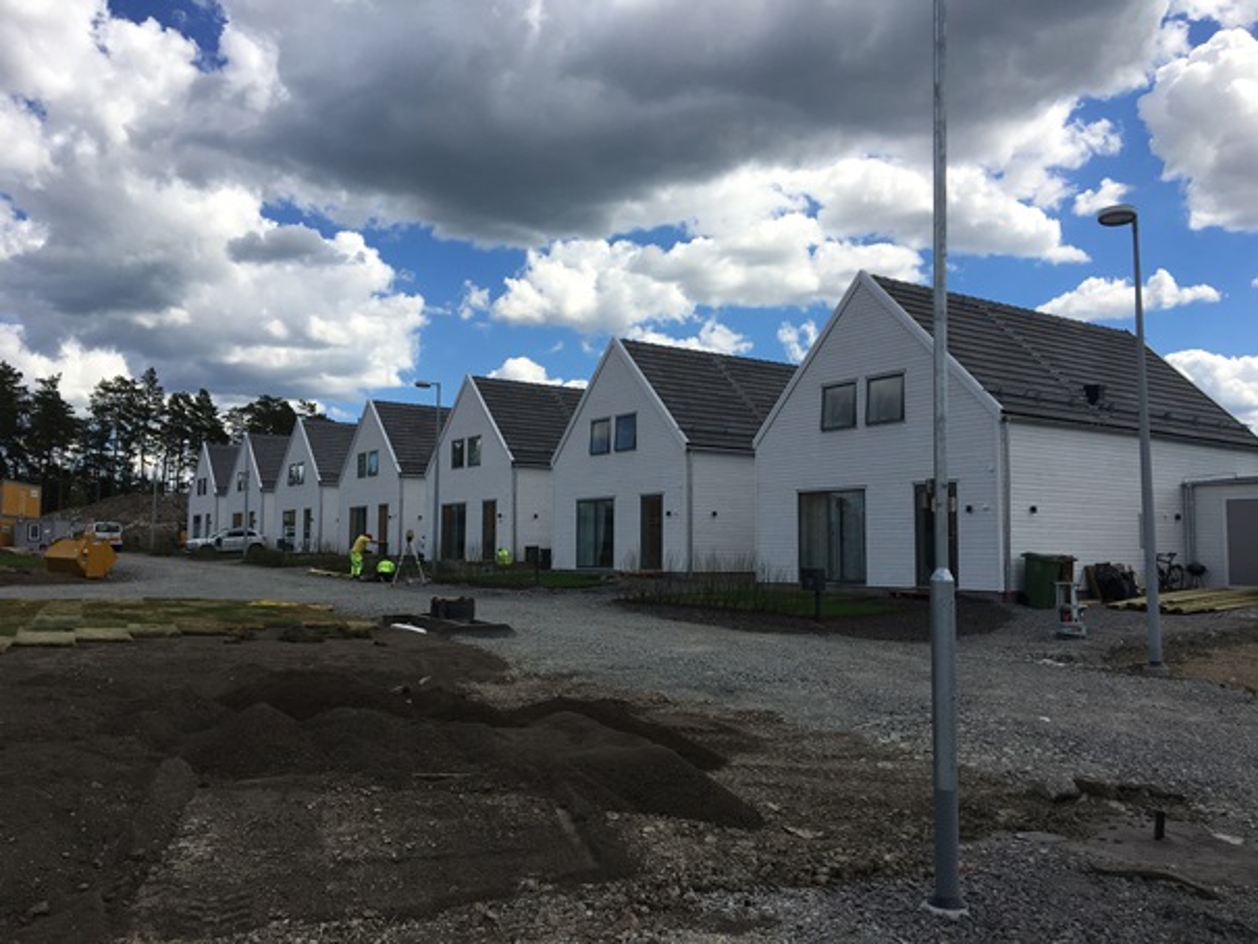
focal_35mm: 29
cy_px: 472
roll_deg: -0.7
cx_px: 629
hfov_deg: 61.6
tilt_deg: +3.1
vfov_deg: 48.2
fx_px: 1054
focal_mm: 4.15
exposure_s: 1/2331
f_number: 2.2
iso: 25
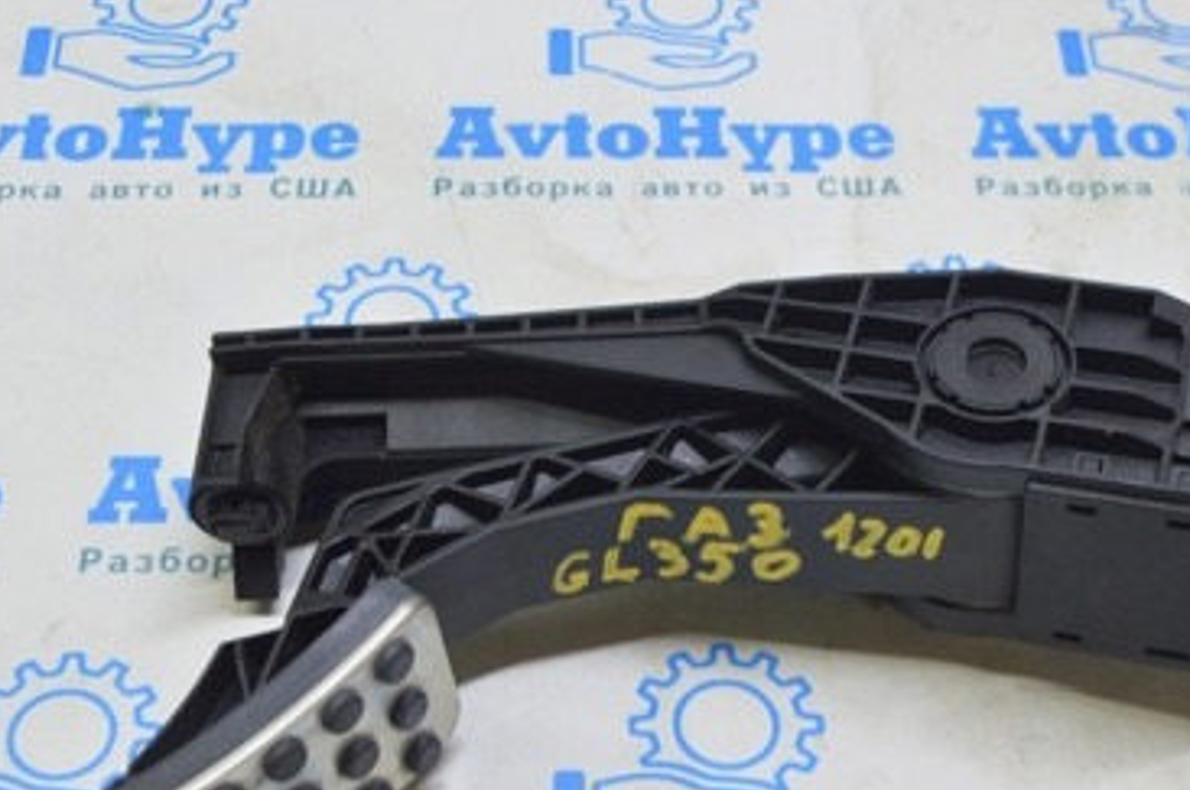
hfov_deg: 31.9
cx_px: 634
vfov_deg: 21.3
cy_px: 600
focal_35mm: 63
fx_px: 2080
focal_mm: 24
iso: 400
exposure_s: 1/20
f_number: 5.6
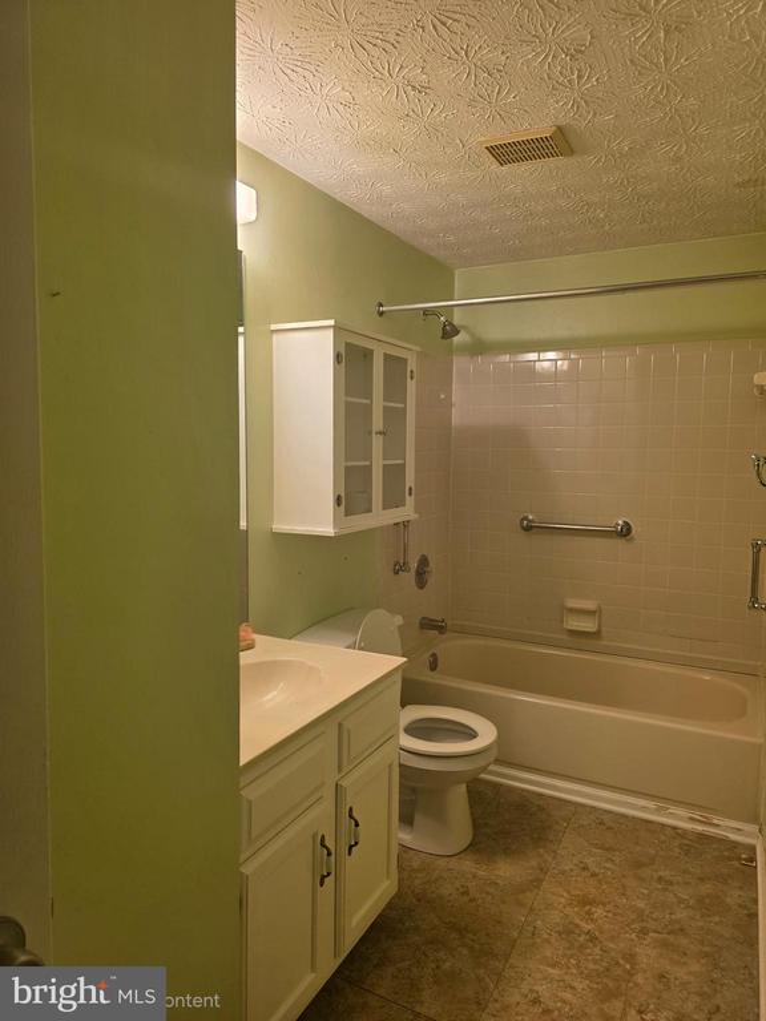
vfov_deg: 73.9
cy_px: 510
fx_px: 679
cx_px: 383
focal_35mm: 23
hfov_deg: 58.9
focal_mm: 6.3
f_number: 1.7
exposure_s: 1/120
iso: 200
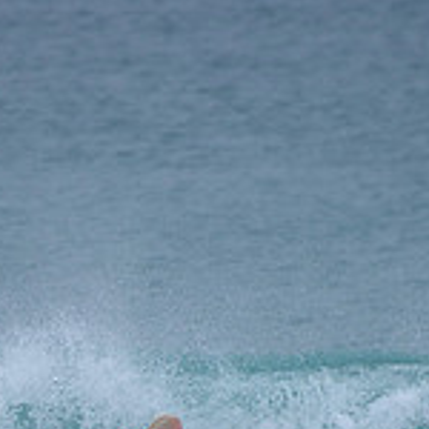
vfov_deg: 1.1
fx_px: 22995
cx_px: 123
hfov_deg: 1.1
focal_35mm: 1640
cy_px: 496
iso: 280
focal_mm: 500
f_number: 5.6
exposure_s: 1/2000
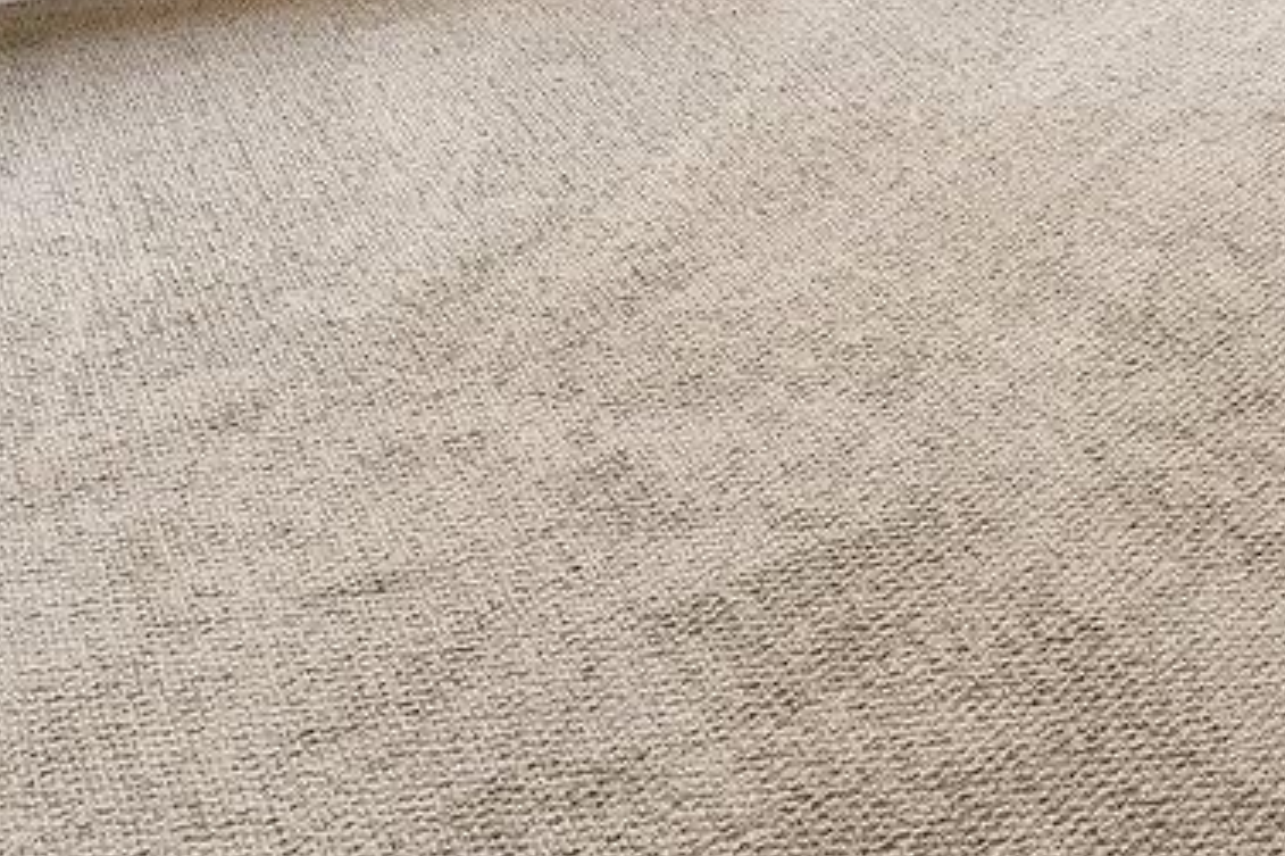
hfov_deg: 19.1
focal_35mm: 76
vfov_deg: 13.9
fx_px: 2711
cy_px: -1059
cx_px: 2417
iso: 400
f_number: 8
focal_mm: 14
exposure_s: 1/15
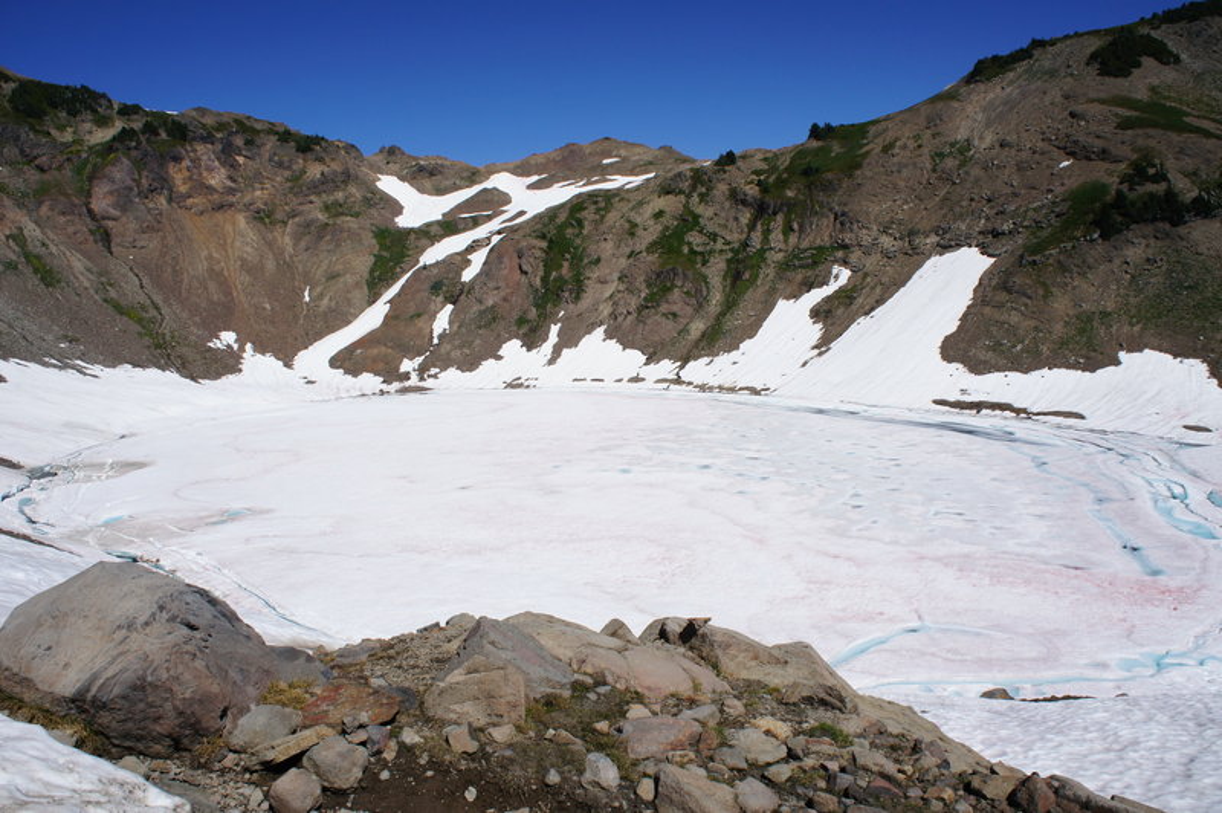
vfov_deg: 47.9
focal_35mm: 27
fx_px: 916
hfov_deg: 67.4
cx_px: 611
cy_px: 406
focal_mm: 18
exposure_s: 1/400
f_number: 13
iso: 200
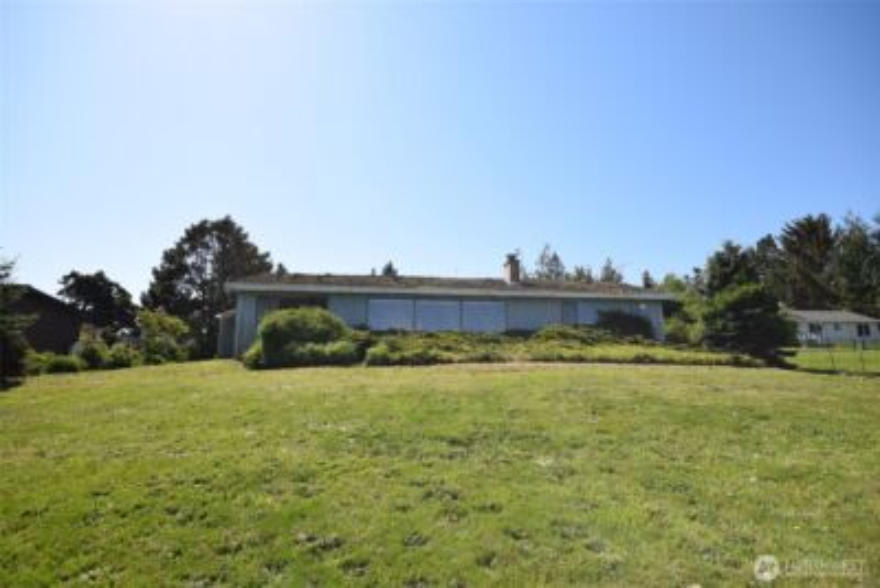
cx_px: 440
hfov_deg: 92.4
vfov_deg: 69.7
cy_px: 294
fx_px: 422
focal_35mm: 17
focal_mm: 11.5
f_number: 9
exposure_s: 1/320
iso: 200
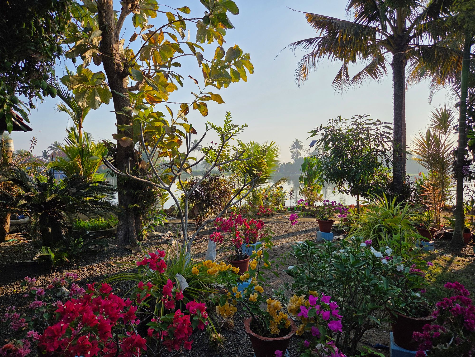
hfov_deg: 73.9
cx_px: 238
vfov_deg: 58.9
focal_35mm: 23
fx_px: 316
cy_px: 178
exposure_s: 1/5545
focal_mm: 5.4
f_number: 1.8
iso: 80
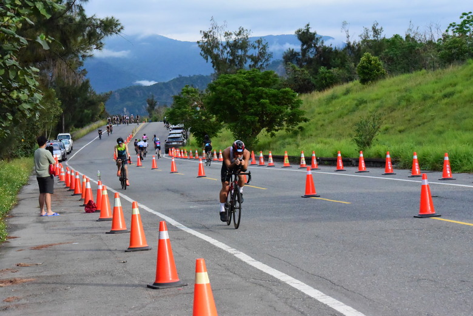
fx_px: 1380
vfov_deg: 13.1
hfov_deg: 19.4
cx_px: 236
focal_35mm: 105
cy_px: 158
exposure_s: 1/3200
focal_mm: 105
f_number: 14
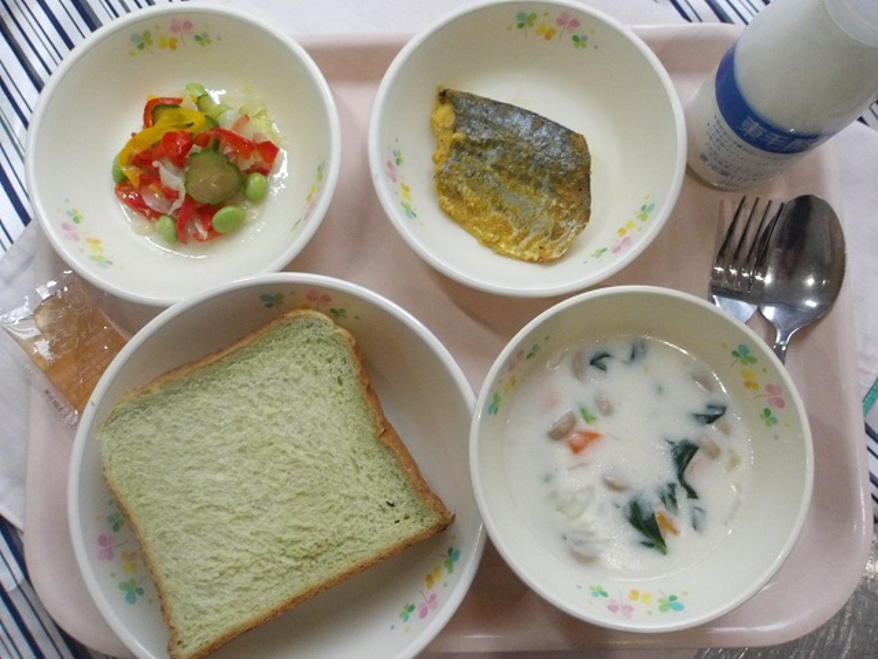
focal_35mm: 27
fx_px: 685
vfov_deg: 51.4
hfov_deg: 65.3
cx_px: 439
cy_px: 330
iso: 1097
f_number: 10.4
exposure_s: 1/60
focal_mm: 4.9
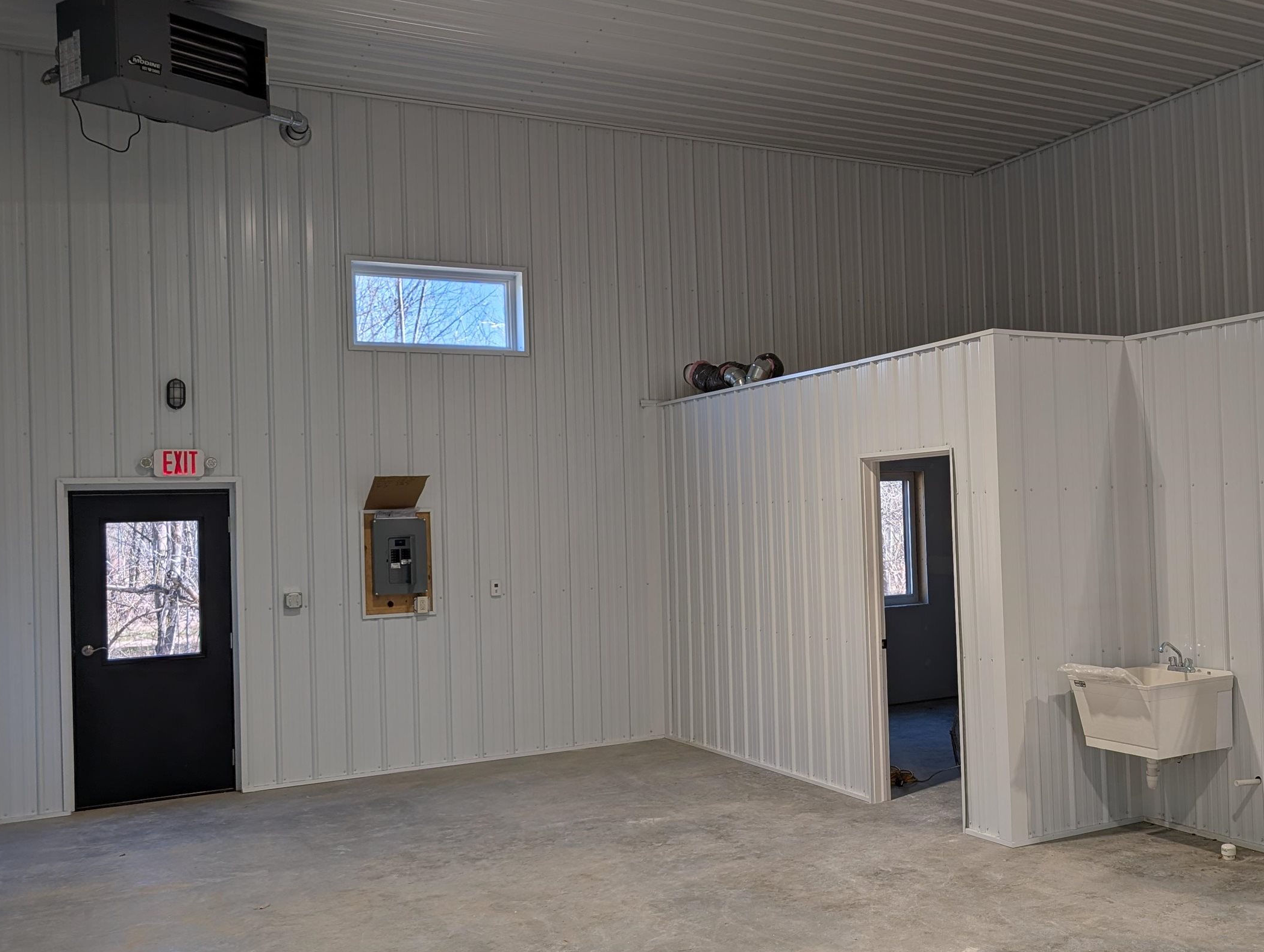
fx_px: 1280
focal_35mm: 35
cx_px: 877
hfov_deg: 51.2
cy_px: 496
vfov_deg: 40.8
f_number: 1.68
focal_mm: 6.9
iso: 23
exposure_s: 1/531
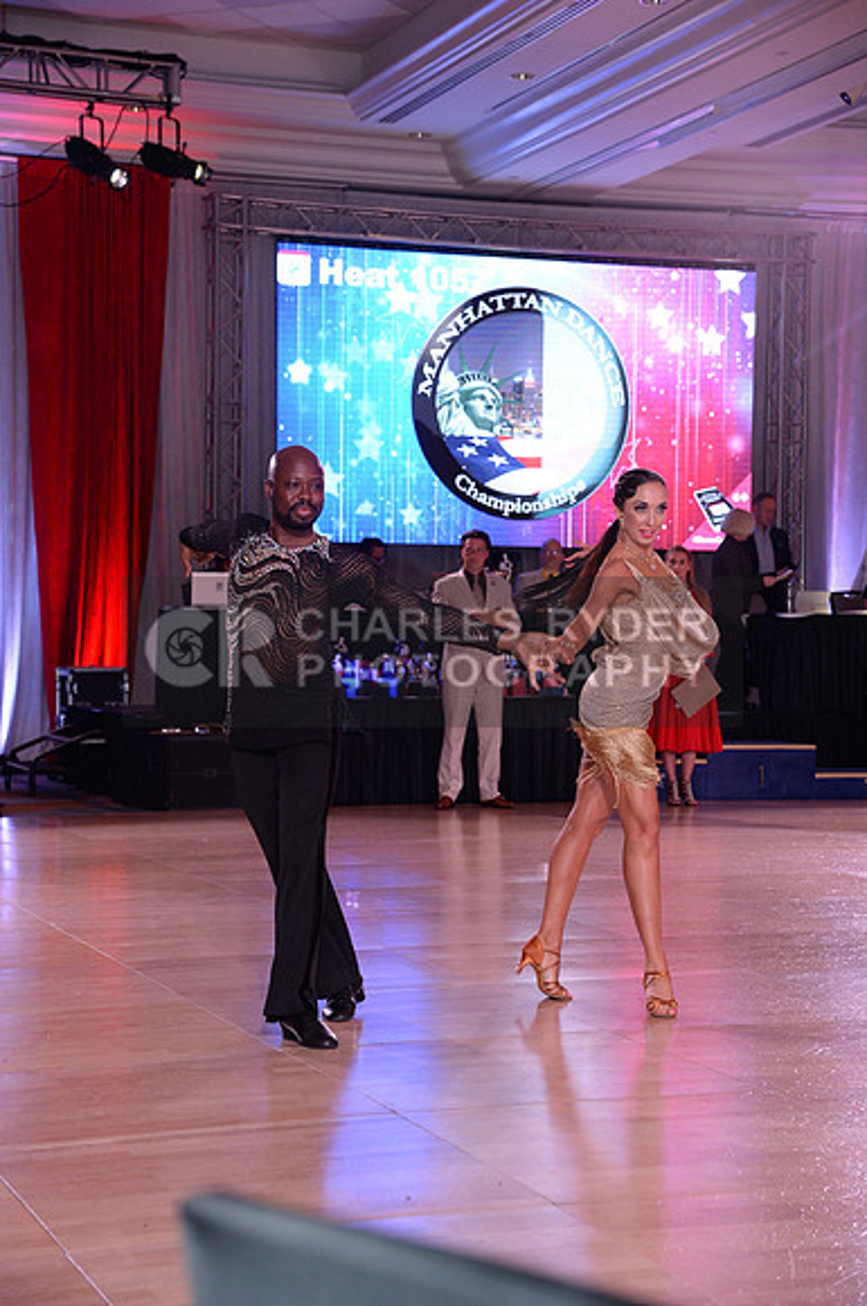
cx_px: 434
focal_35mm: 82
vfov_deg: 24.8
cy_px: 653
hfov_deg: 16.6
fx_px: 2971
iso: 2000
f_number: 5.6
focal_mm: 82
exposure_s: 1/250
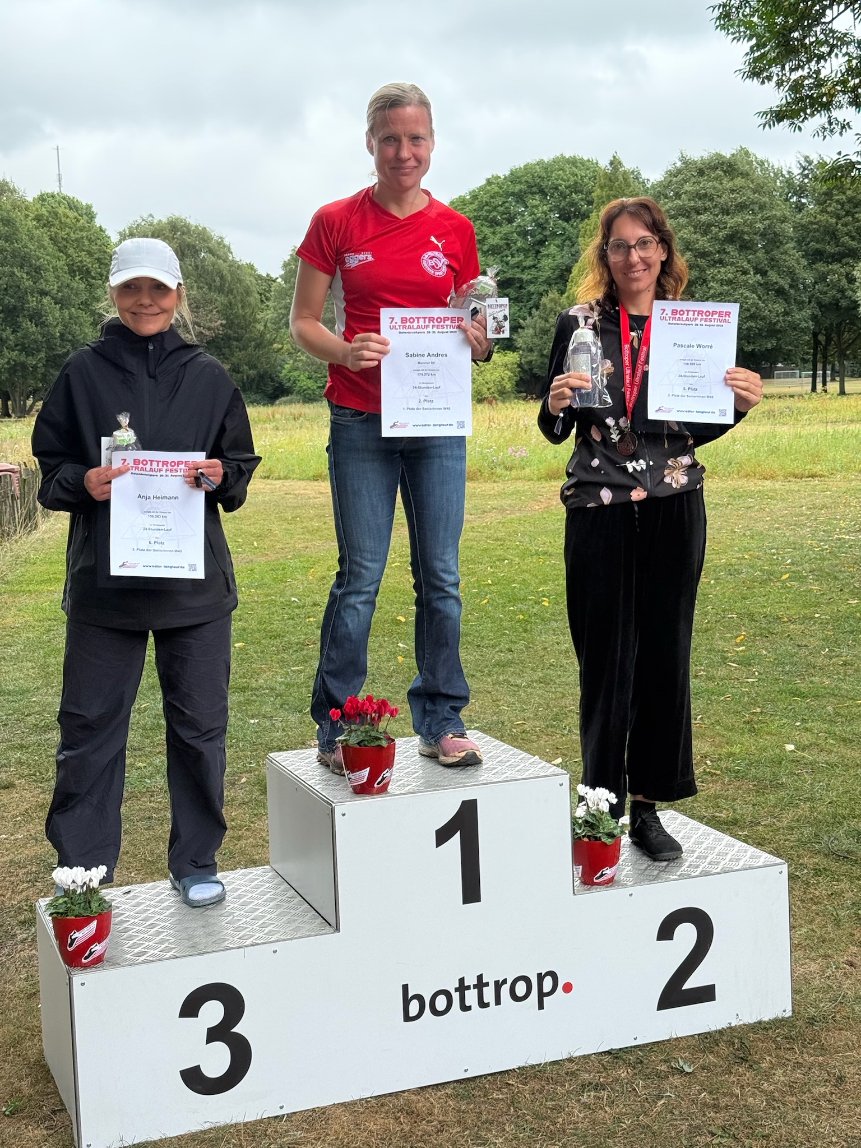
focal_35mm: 48
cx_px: 430
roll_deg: +1.2
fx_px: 1592
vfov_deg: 39.7
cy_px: 574
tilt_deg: -7.0
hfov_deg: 30.3
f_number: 1.78
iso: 100
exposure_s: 1/1484
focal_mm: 6.76
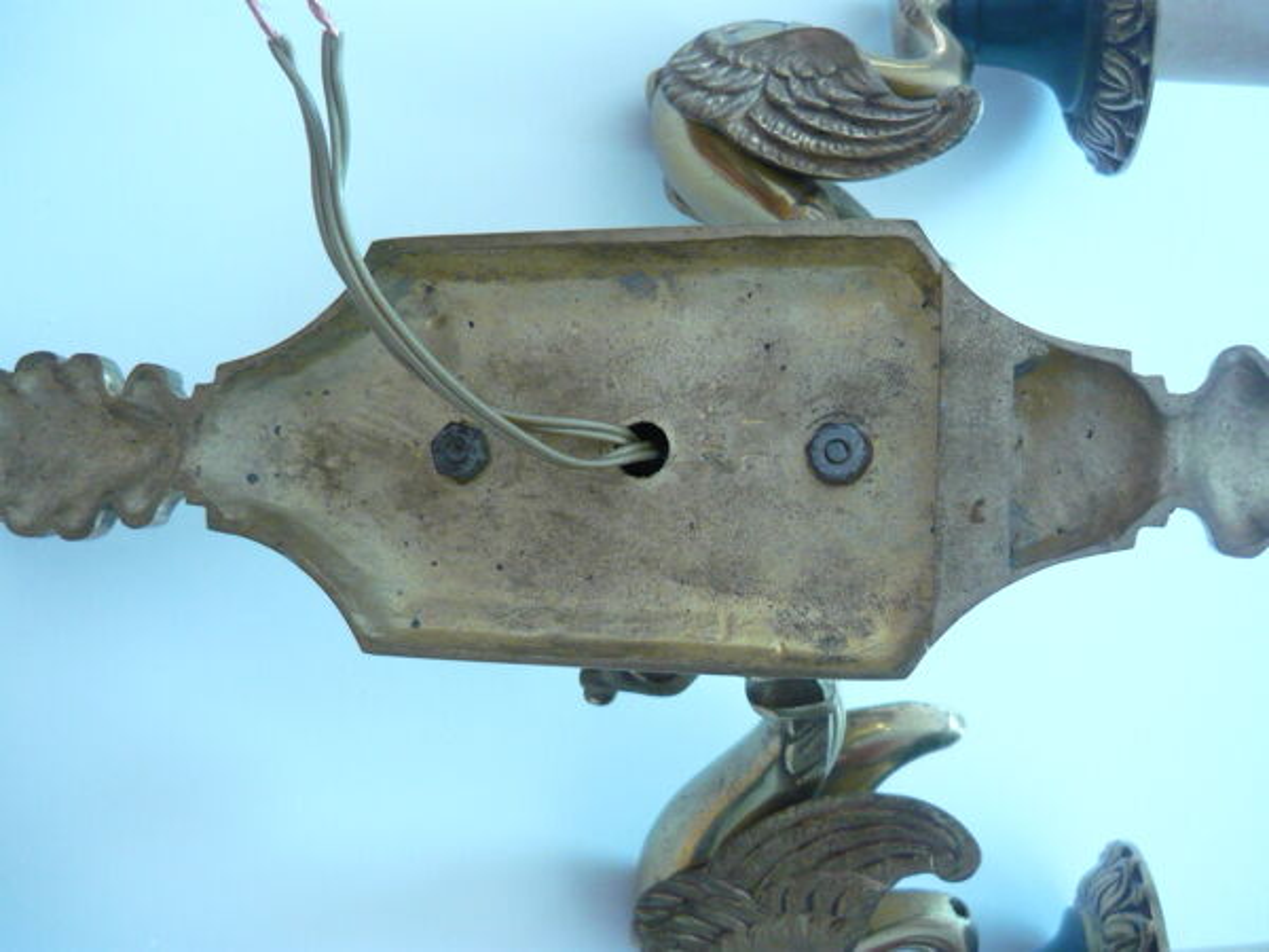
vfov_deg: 42.9
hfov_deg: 55.4
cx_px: 634
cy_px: 476
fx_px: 1210
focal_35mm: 33
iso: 500
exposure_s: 1/60
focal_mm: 5.5
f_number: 2.8
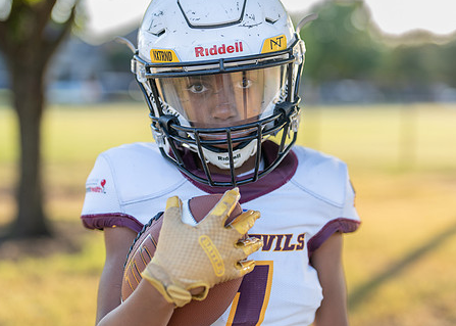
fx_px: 880
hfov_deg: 29.0
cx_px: 248
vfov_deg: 20.9
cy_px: 141
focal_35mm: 68
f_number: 1.6
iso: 100
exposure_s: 1/800
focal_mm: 50
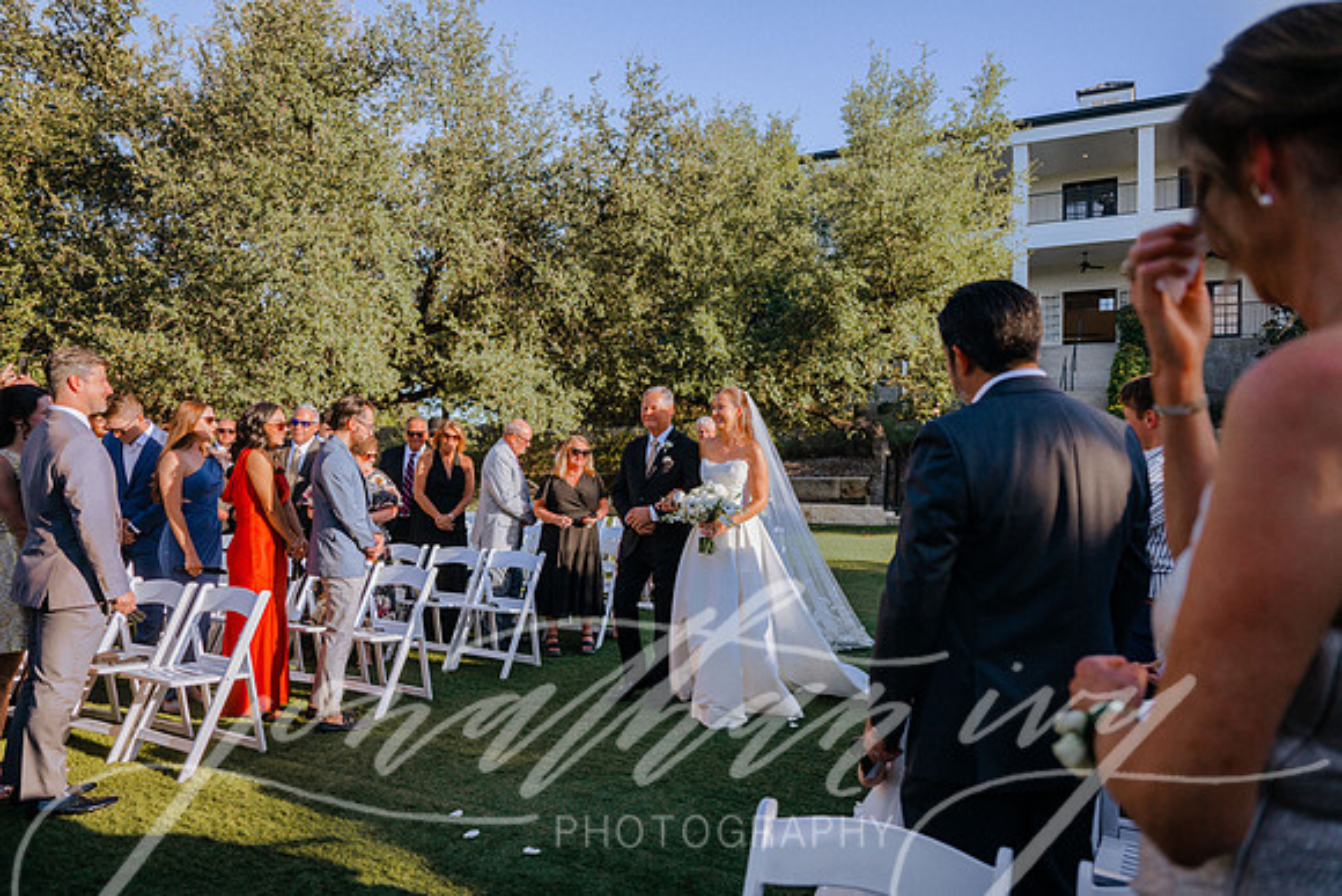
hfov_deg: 73.7
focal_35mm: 24
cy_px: 448
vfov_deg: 53.2
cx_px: 671
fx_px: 895
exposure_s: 1/2500
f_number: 2.8
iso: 200
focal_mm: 24
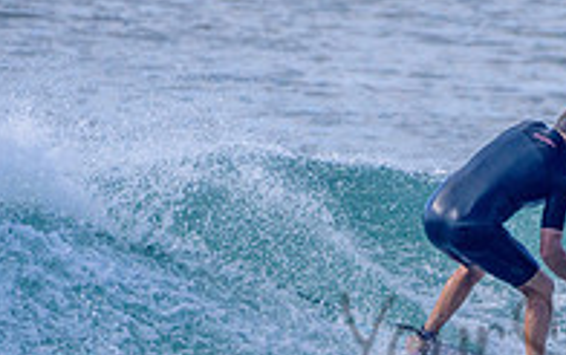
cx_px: 545
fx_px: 28462
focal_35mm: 1843
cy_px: 335
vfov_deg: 0.7
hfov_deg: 1.1
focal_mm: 500
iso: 250
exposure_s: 1/2000
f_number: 5.6
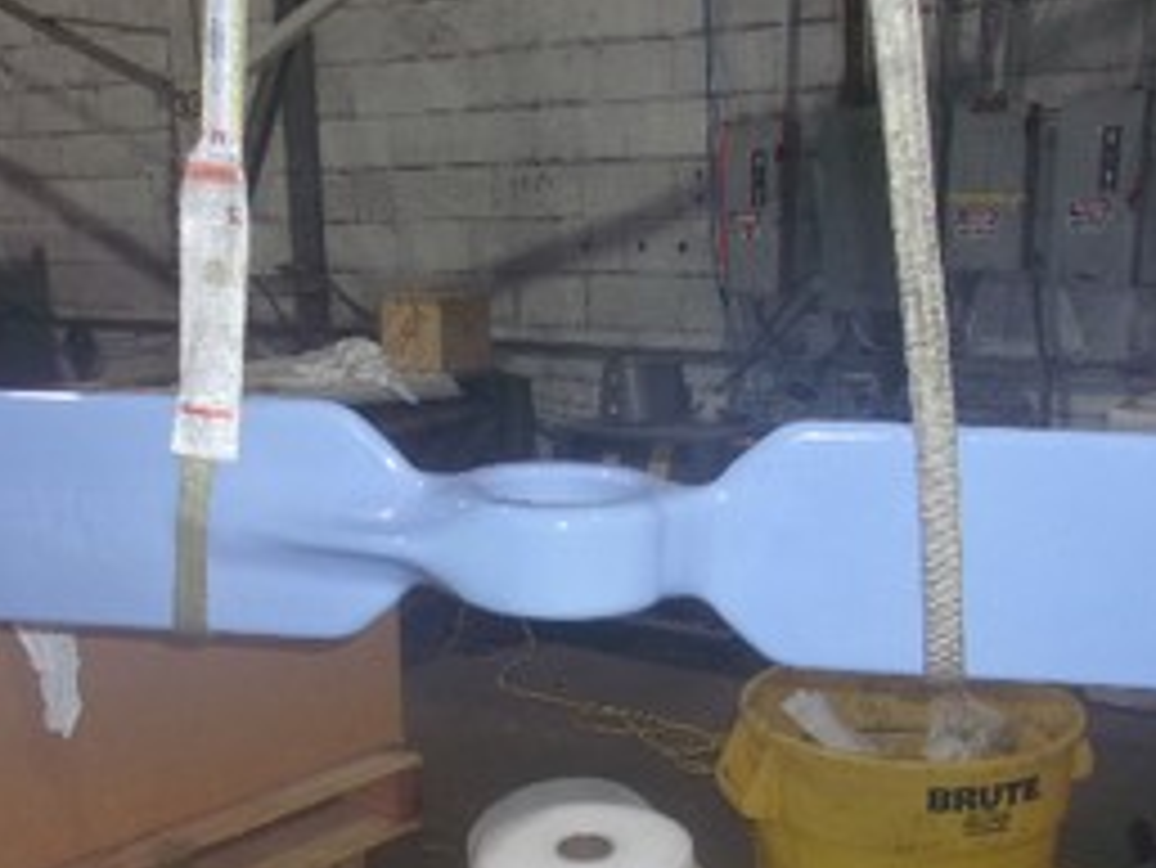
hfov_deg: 44.8
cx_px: 603
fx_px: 1403
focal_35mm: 42
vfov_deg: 33.9
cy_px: 621
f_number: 3
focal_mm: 4.9
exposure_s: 1/34
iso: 200
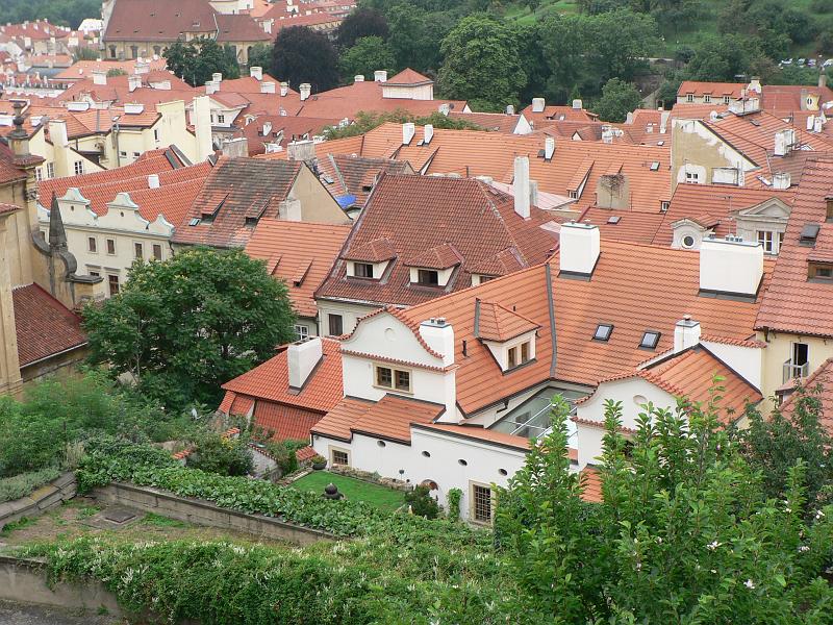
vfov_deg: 23.3
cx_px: 416
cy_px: 312
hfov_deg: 30.7
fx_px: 1516
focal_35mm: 63
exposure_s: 1/200
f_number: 4
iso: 80
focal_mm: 10.5
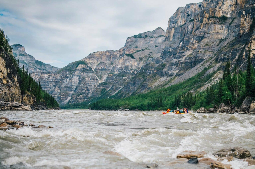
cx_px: 128
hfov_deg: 46.5
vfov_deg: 31.8
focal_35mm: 42
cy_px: 84
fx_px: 297
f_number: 2.8
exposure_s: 1/8000
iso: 500
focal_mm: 42
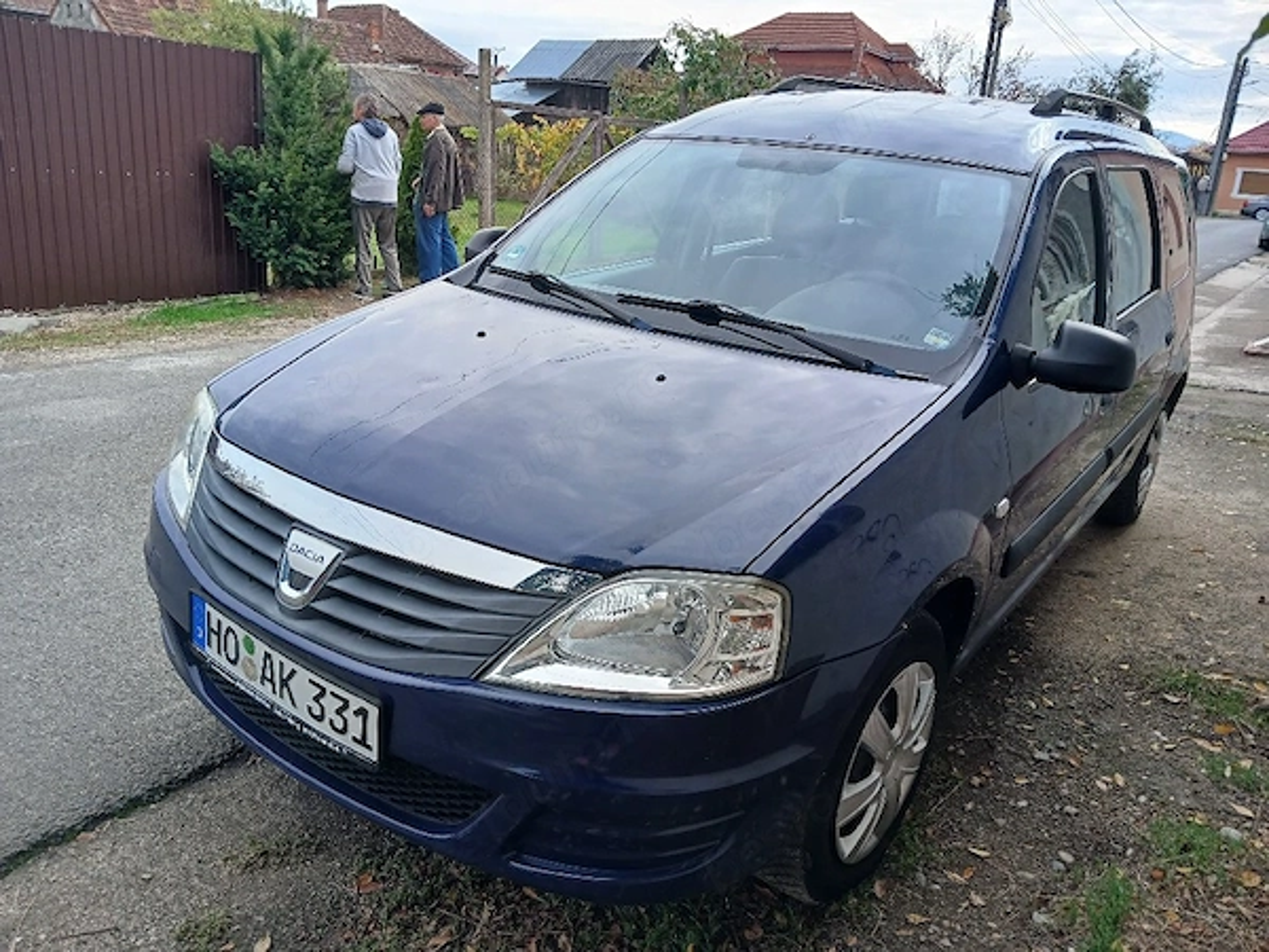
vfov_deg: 51.4
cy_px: 476
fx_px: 990
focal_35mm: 27
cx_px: 634
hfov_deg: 65.3
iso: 20
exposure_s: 1/208
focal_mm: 3.98
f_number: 1.8
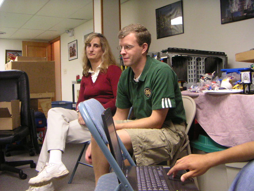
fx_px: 271
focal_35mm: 37
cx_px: 127
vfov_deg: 38.7
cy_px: 96
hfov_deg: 50.1
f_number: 2.8
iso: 400
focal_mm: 4.8
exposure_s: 1/45
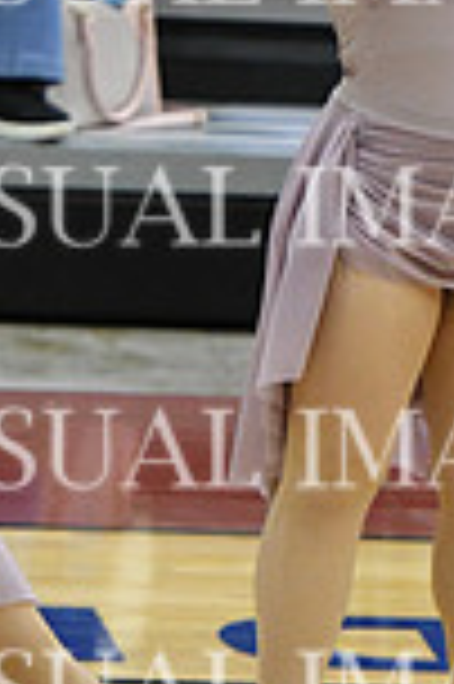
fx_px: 16816
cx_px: 650
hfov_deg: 1.5
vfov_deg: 2.3
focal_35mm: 887
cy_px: 86
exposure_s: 1/400
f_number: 3.5
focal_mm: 155
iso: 4000
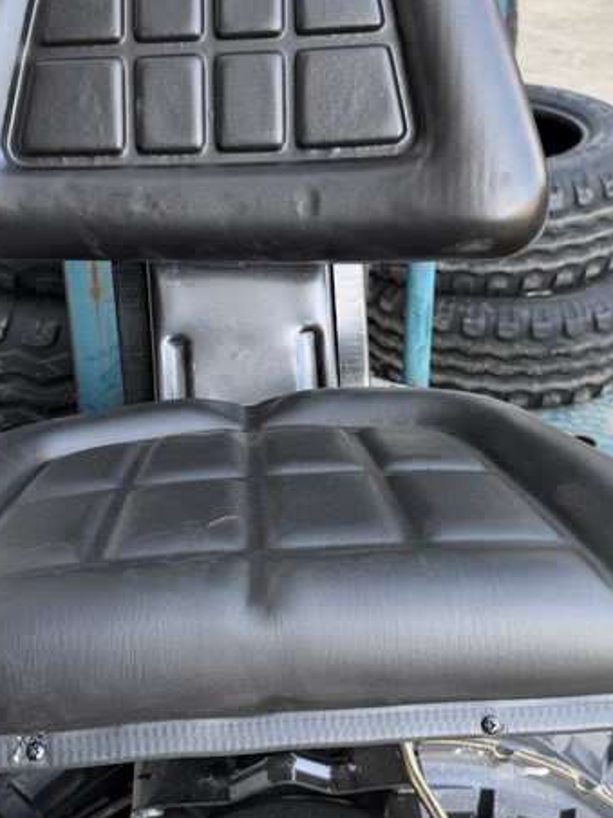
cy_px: 375
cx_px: 282
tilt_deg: -28.9
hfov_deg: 28.5
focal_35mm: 51
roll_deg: -0.7
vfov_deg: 37.5
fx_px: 1204
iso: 80
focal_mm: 6.76
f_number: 1.78
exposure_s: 1/121
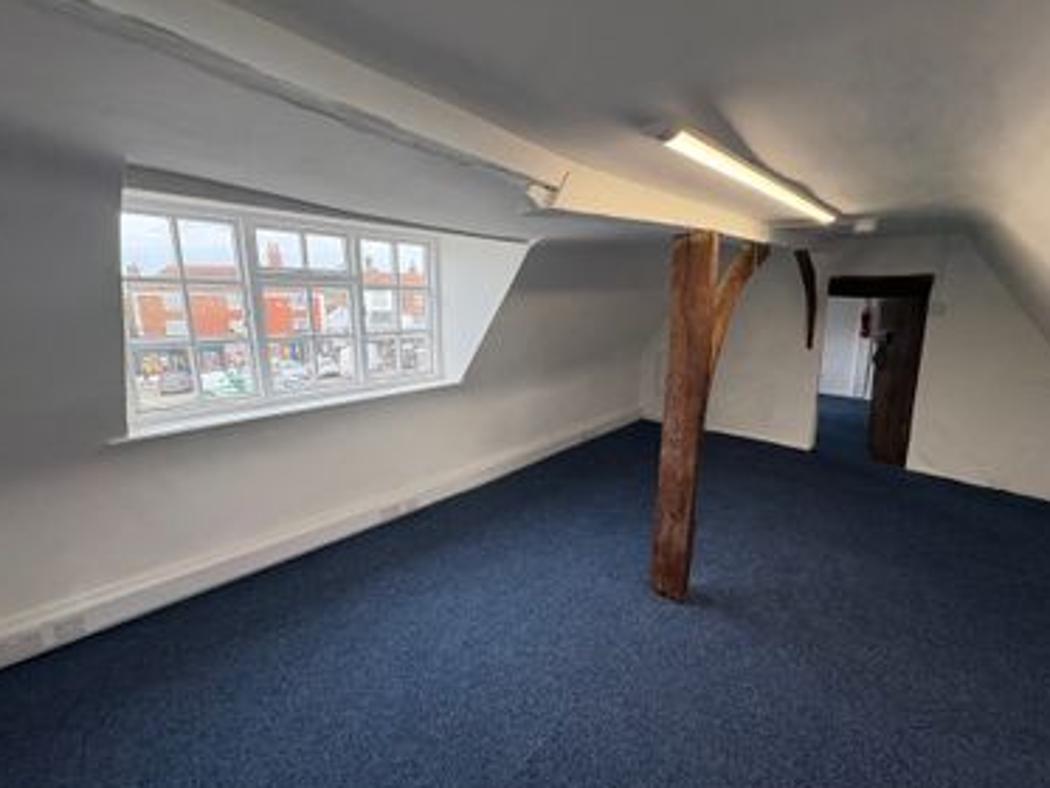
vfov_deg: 81.8
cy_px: 391
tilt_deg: -12.2
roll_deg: -0.5
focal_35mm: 15
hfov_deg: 98.1
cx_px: 549
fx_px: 455
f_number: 2.2
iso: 64
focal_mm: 2.22
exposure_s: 1/141
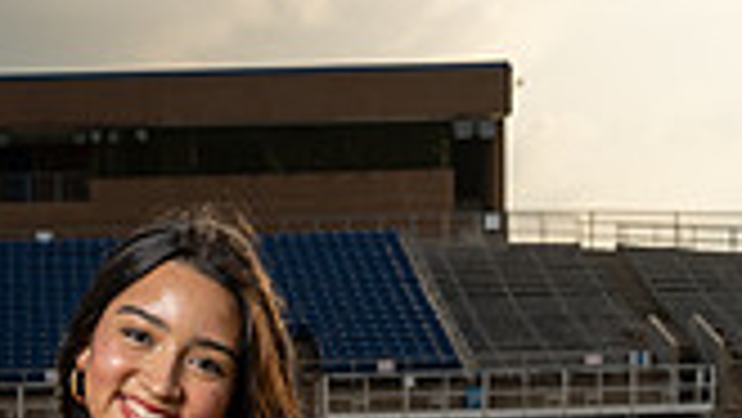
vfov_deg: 9.5
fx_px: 2244
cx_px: 162
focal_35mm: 114
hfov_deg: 18.6
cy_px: 980
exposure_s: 1/250
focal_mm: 40
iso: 100
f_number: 8
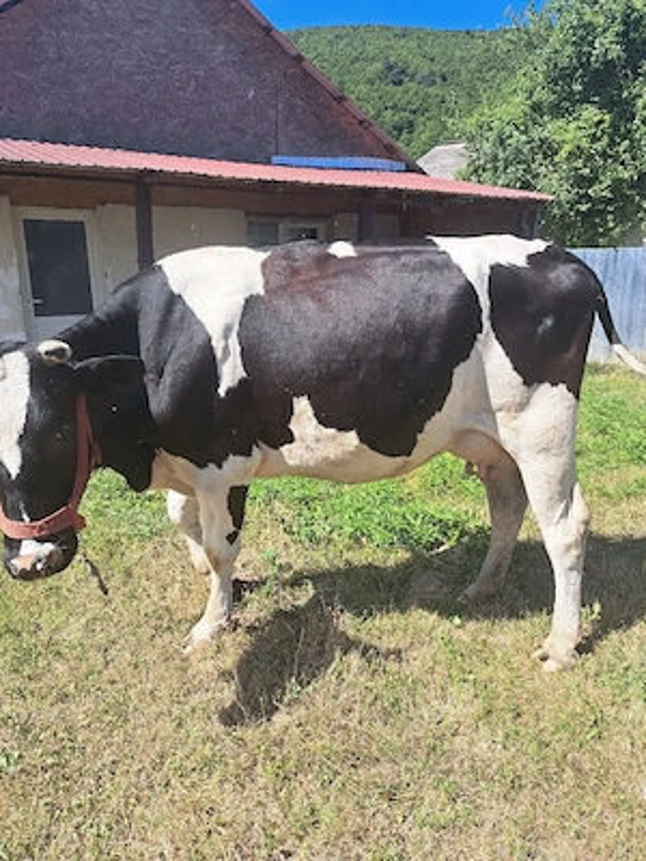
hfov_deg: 56.8
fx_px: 597
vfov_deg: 71.6
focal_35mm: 24
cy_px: 430
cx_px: 323
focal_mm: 5.23
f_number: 1.8
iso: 50
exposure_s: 1/714
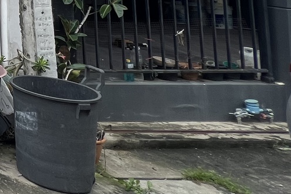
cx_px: -293
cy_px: -98
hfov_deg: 19.3
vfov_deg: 20.6
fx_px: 453
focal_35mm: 56
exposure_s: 1/608
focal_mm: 1.57
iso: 32
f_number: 1.8
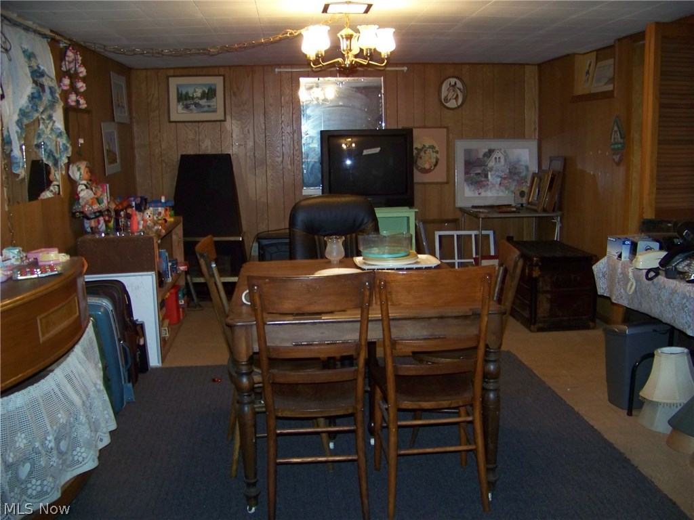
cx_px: 347
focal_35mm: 36
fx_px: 722
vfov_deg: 39.7
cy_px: 260
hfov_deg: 51.4
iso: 200
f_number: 2.8
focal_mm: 5.85
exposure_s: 1/30
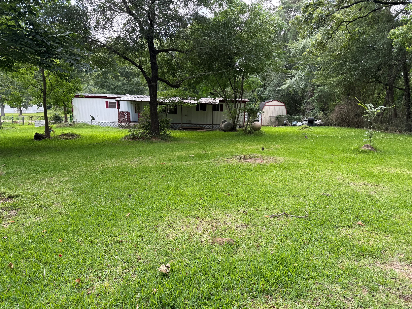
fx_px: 286
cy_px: 154
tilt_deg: -8.6
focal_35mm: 24
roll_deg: -1.3
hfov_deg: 71.6
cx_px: 206
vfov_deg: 56.8
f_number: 1.78
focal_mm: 6.76
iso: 80
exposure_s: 1/365
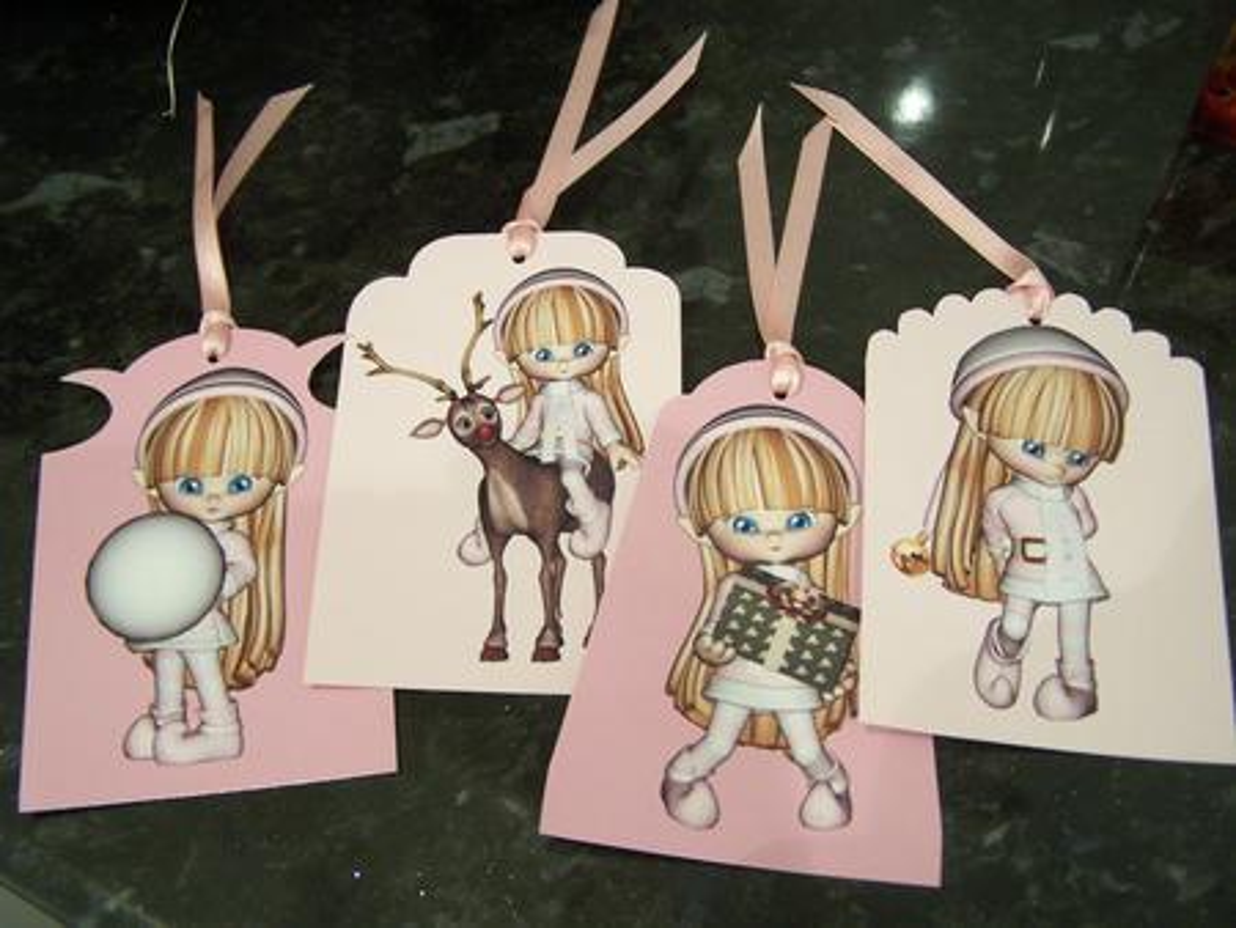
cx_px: 618
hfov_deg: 49.0
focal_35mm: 38
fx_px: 1358
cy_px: 464
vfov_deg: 37.8
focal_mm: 6.3
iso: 140
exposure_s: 1/10
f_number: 2.8
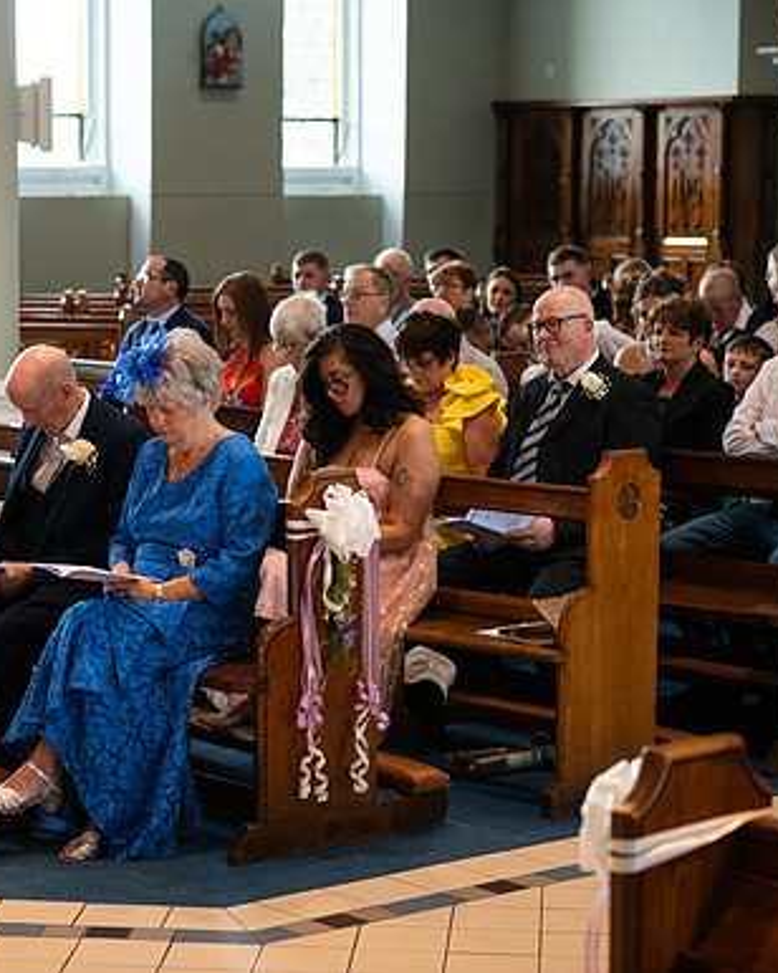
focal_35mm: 99
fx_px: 2849
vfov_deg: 19.4
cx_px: 172
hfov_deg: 15.5
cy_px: 486
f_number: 3.5
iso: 800
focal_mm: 70
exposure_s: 1/160
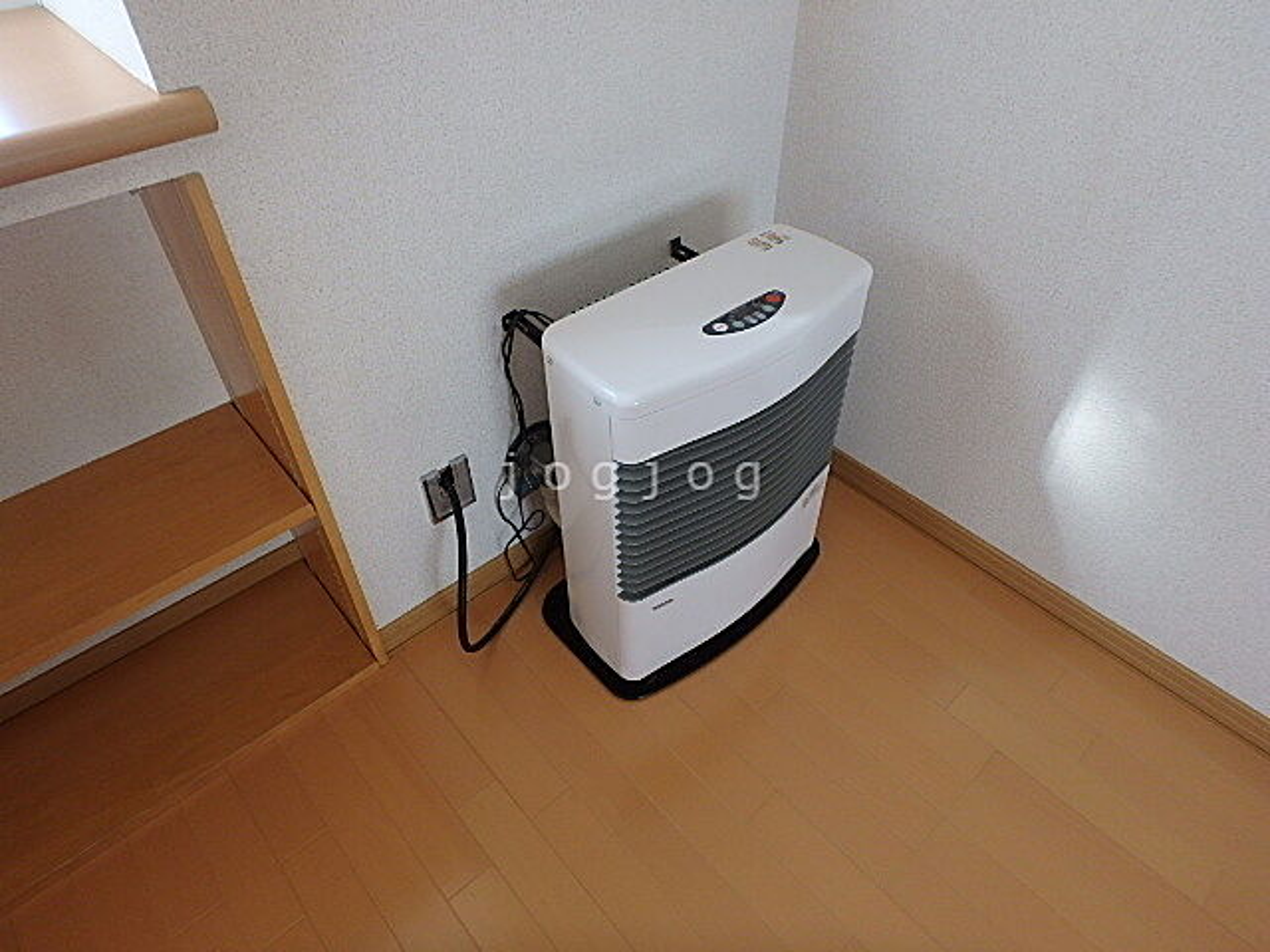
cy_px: 476
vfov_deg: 63.4
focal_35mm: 21
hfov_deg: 79.0
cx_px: 635
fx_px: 770
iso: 200
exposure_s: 1/60
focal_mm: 3.7
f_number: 3.5
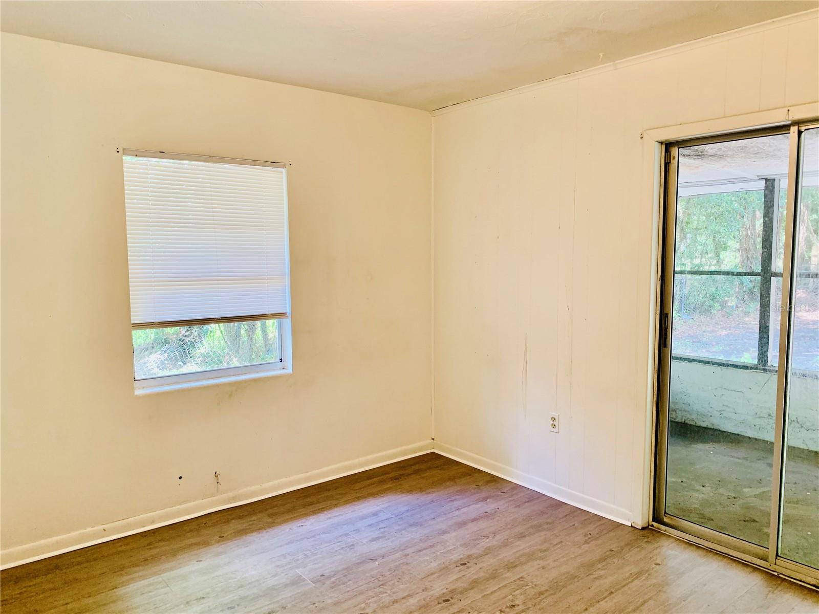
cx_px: 410
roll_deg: +0.1
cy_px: 307
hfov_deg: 67.3
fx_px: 615
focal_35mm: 26
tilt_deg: -7.0
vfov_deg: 53.1
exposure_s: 1/60
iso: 80
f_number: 1.8
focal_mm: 4.25
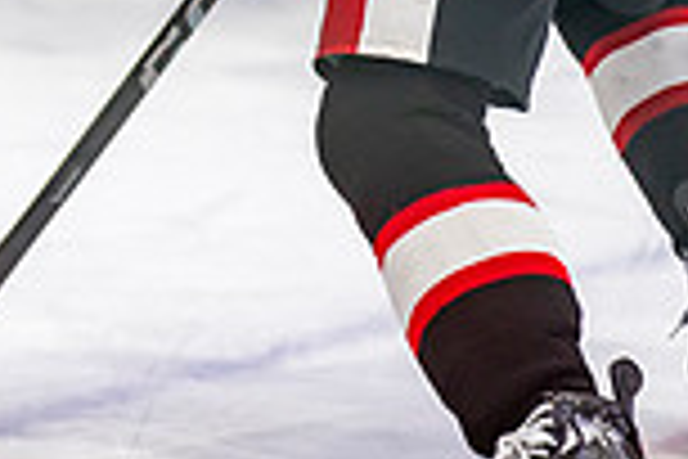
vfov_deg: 2.5
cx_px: 54
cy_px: -385
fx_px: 10319
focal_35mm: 540
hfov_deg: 3.8
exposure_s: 1/640
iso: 1000
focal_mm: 142
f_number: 2.8
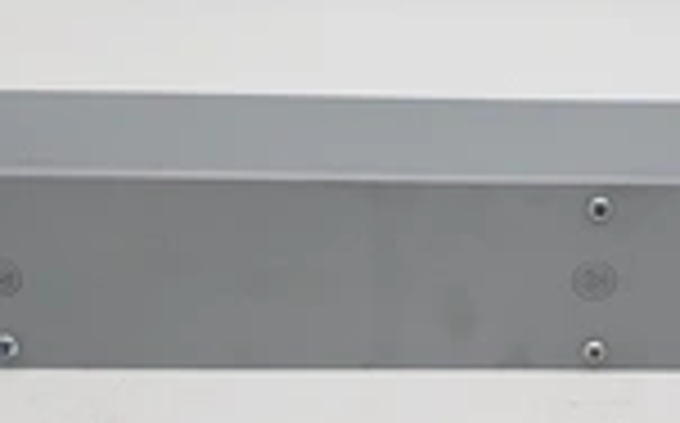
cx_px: 576
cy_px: 261
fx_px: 1351
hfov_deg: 27.5
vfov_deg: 17.8
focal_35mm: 73
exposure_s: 1/120
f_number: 2.4
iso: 50
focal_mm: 4.3
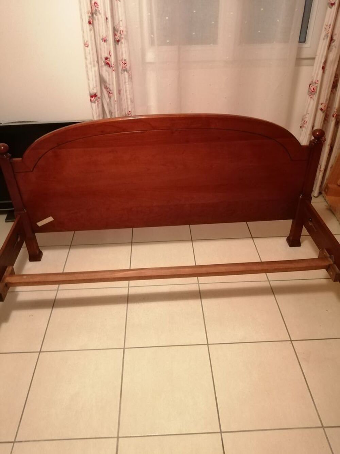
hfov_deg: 53.1
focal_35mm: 26
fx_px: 340
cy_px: 227
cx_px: 170
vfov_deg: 67.3
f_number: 1.8
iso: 500
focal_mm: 3.64
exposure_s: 1/20
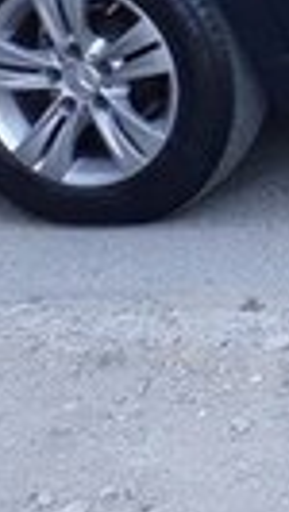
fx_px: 1985
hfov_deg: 7.5
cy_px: -160
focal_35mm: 146
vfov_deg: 14.1
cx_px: 794
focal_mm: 3.6
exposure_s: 1/236
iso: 40
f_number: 1.9
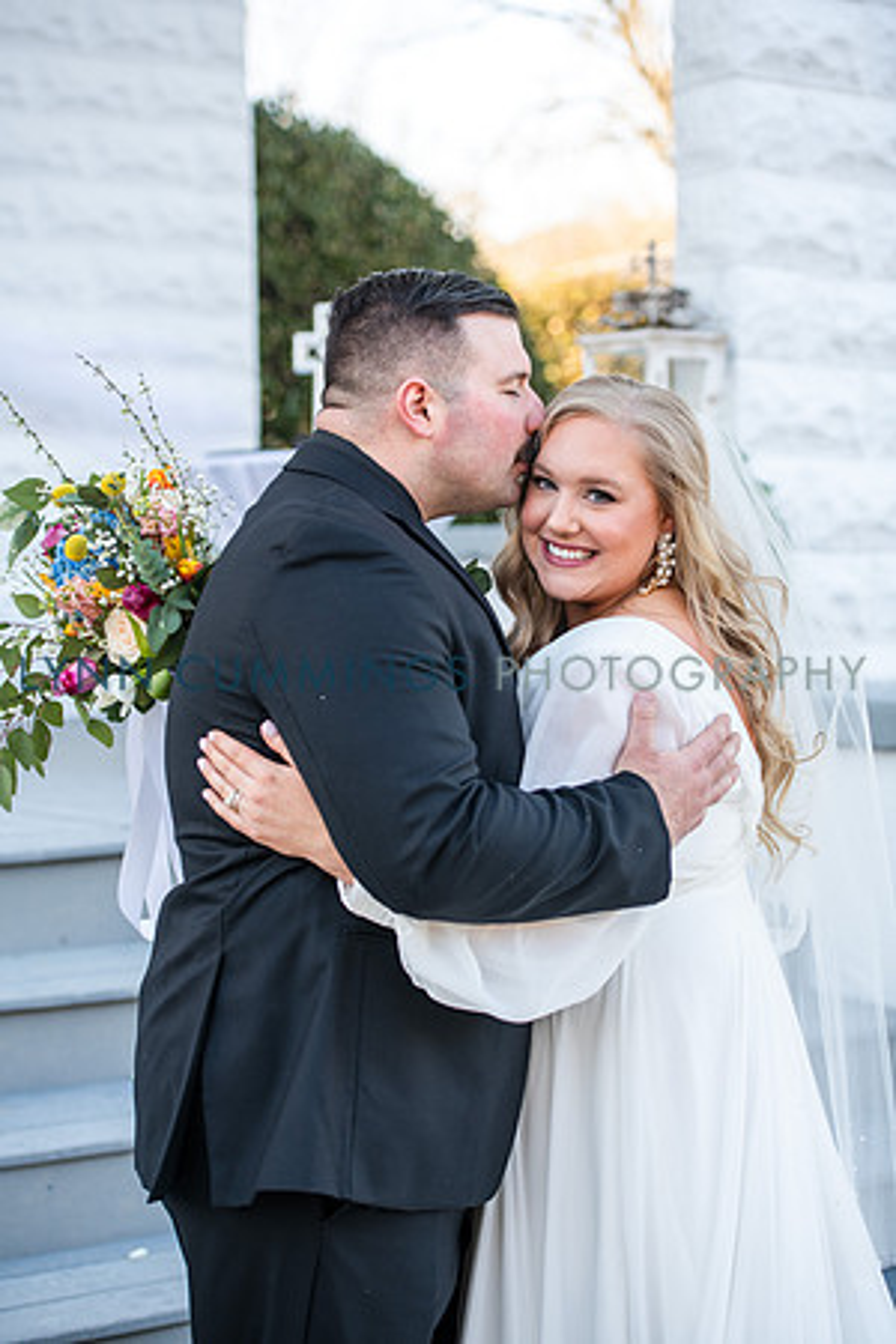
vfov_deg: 28.8
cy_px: 672
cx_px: 448
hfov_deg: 19.5
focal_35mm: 70
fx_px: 2613
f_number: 3.5
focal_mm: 70
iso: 200
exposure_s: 1/250
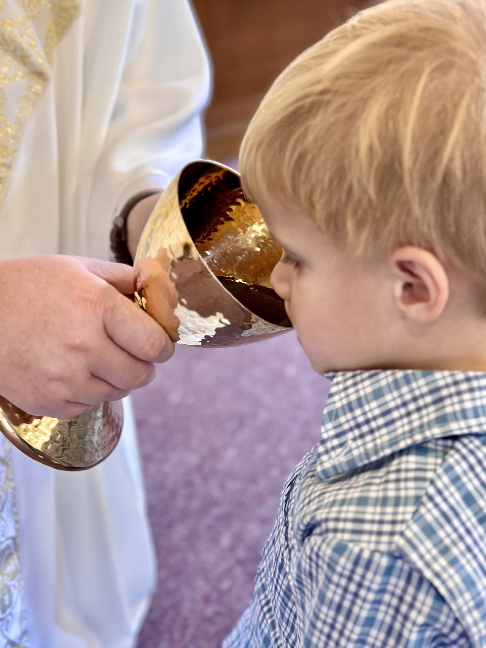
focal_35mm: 49
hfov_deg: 29.7
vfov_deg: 38.9
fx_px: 917
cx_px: 248
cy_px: 330
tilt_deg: -28.9
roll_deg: -1.2
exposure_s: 1/40
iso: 640
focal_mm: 6.86
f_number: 1.78
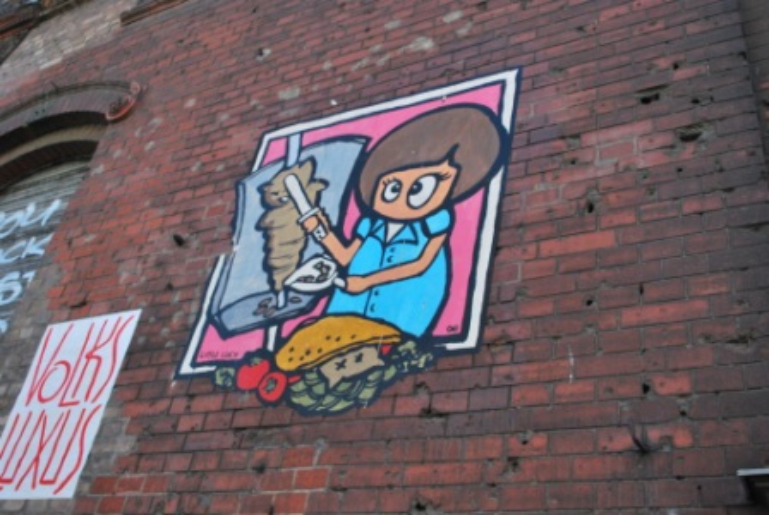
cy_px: 258
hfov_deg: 53.1
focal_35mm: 36
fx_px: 770
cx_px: 384
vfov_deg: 37.0
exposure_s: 1/1250
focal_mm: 24
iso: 800
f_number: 5
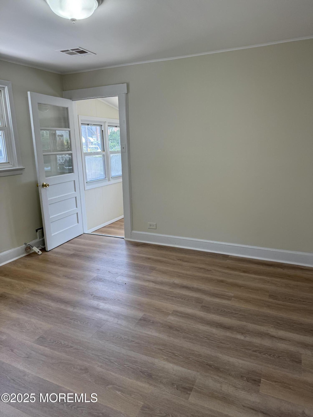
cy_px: 208
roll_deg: +1.5
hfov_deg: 56.8
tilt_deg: -12.5
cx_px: 156
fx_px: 289
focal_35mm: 24
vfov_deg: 71.6
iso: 100
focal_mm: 6.76
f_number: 1.78
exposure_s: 1/287
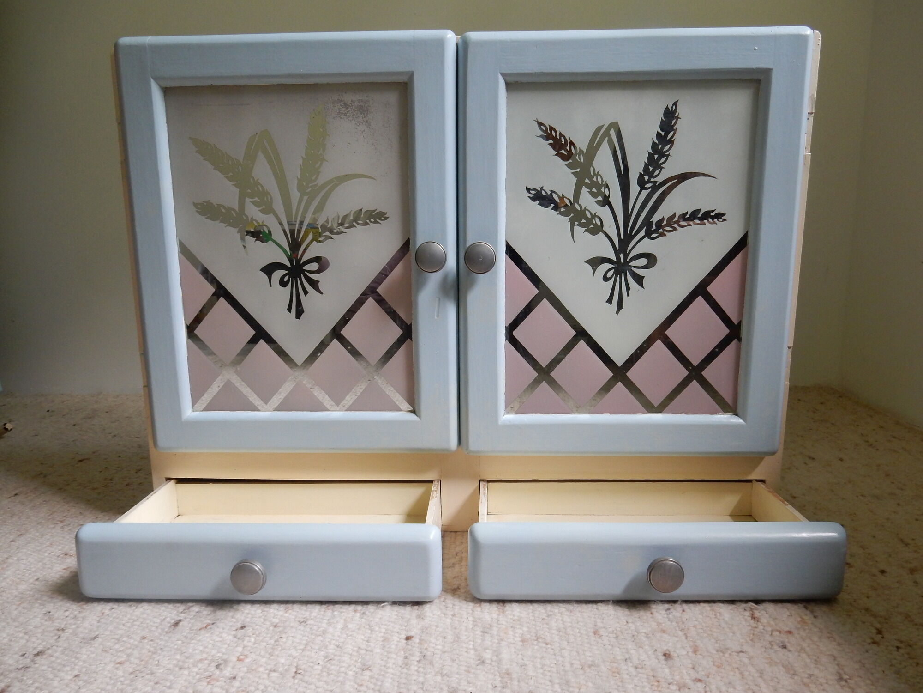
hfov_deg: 69.4
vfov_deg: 54.9
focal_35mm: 25
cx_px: 462
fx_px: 667
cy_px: 346
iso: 180
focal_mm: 4.5
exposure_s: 1/30
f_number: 3.7
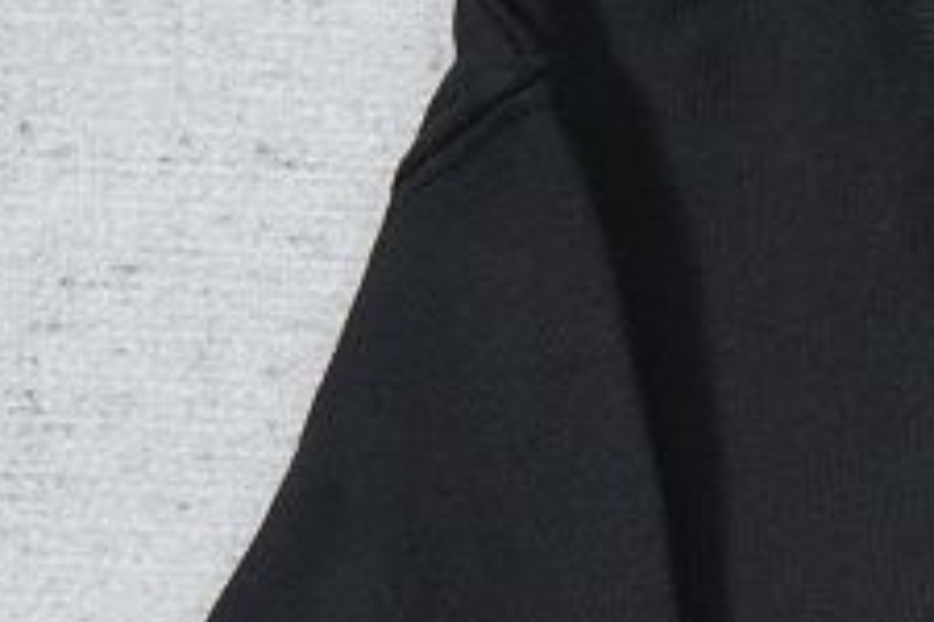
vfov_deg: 7.3
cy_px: 784
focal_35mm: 187
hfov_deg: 10.0
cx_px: 2030
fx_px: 4851
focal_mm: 35
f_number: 10
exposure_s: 1/100
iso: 1600
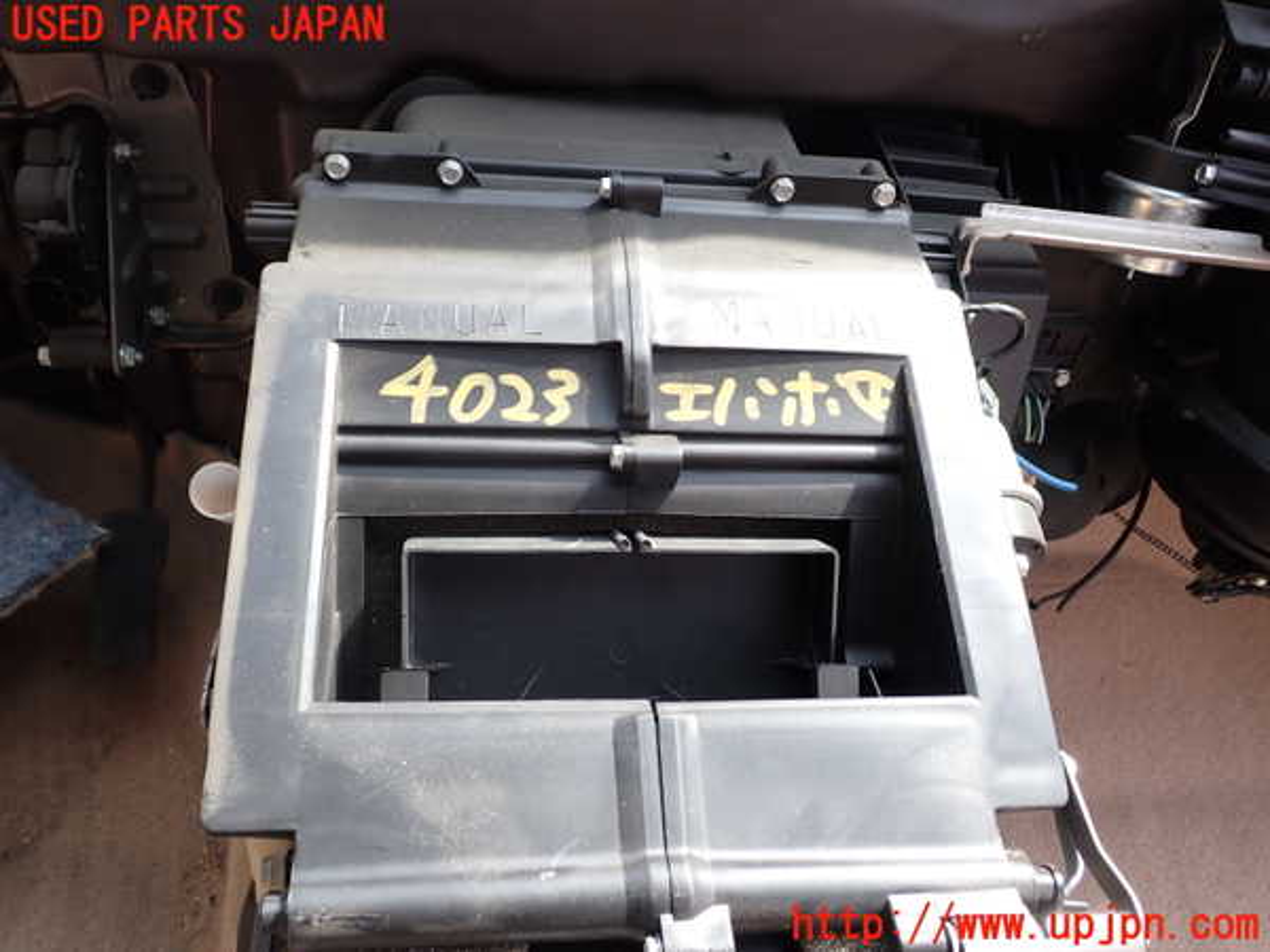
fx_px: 1101
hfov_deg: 60.0
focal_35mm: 30
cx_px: 635
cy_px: 476
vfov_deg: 46.8
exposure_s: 1/125
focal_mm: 5.4
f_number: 3.2
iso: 100
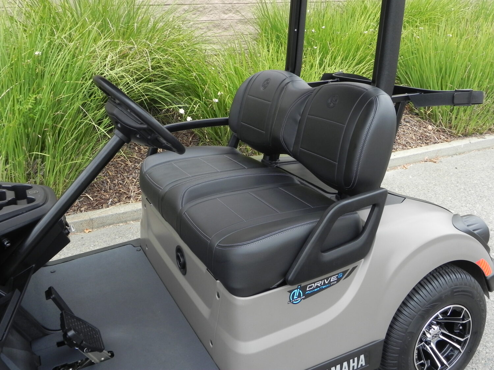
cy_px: 185
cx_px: 247
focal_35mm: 33
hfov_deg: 55.4
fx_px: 471
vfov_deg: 42.9
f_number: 5
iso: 160
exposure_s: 1/151
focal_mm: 5.9
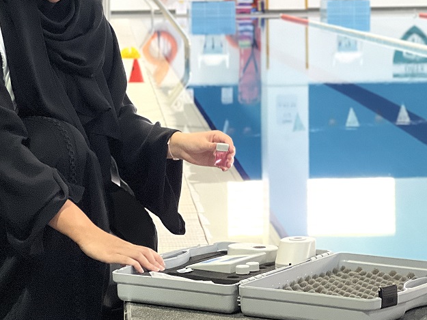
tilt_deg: -4.2
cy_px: 102
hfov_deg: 17.4
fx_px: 1394
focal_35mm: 113
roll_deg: +0.3
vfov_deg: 13.1
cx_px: 215
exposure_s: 1/100
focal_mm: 9
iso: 250
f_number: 2.8
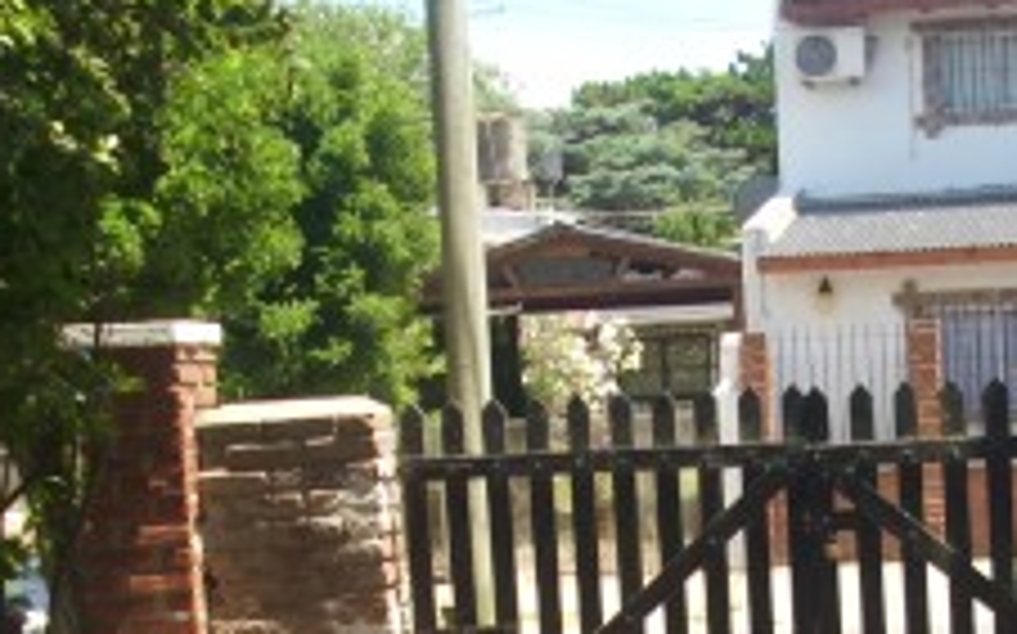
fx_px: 2576
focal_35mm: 93
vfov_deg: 13.7
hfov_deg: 22.2
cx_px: 729
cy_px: 719
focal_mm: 6.2
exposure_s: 1/129
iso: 50
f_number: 5.6
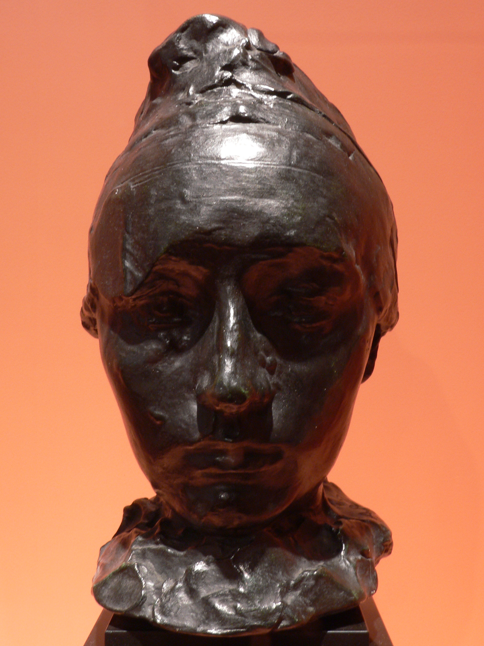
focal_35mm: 43
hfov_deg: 33.6
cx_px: 240
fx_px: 802
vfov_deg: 43.8
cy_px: 328
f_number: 8
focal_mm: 6.9
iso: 100
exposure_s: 1
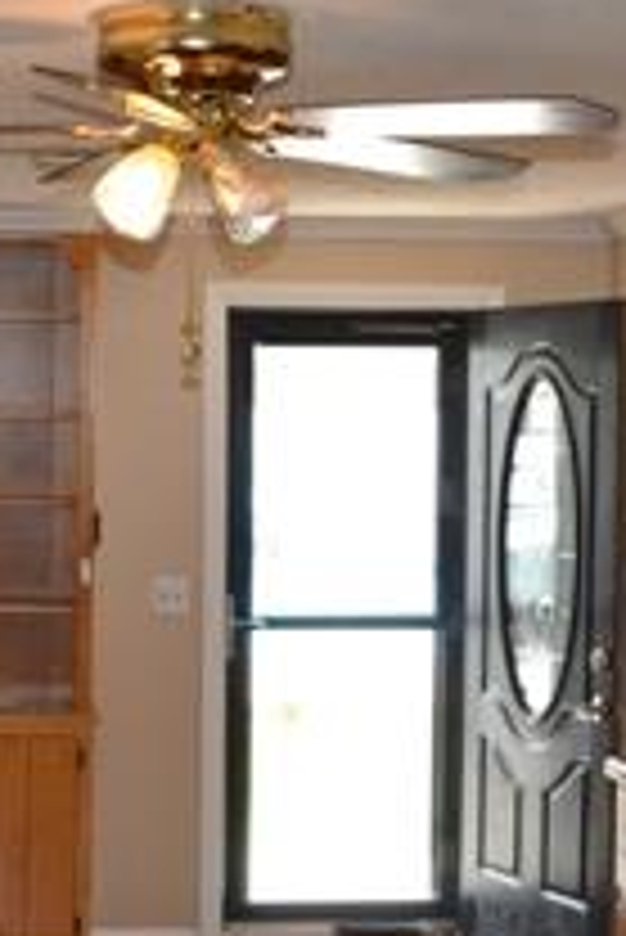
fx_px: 2161
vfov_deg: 24.4
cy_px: 583
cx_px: 72
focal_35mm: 83
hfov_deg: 16.3
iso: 400
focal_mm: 18
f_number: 4
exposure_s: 1/125
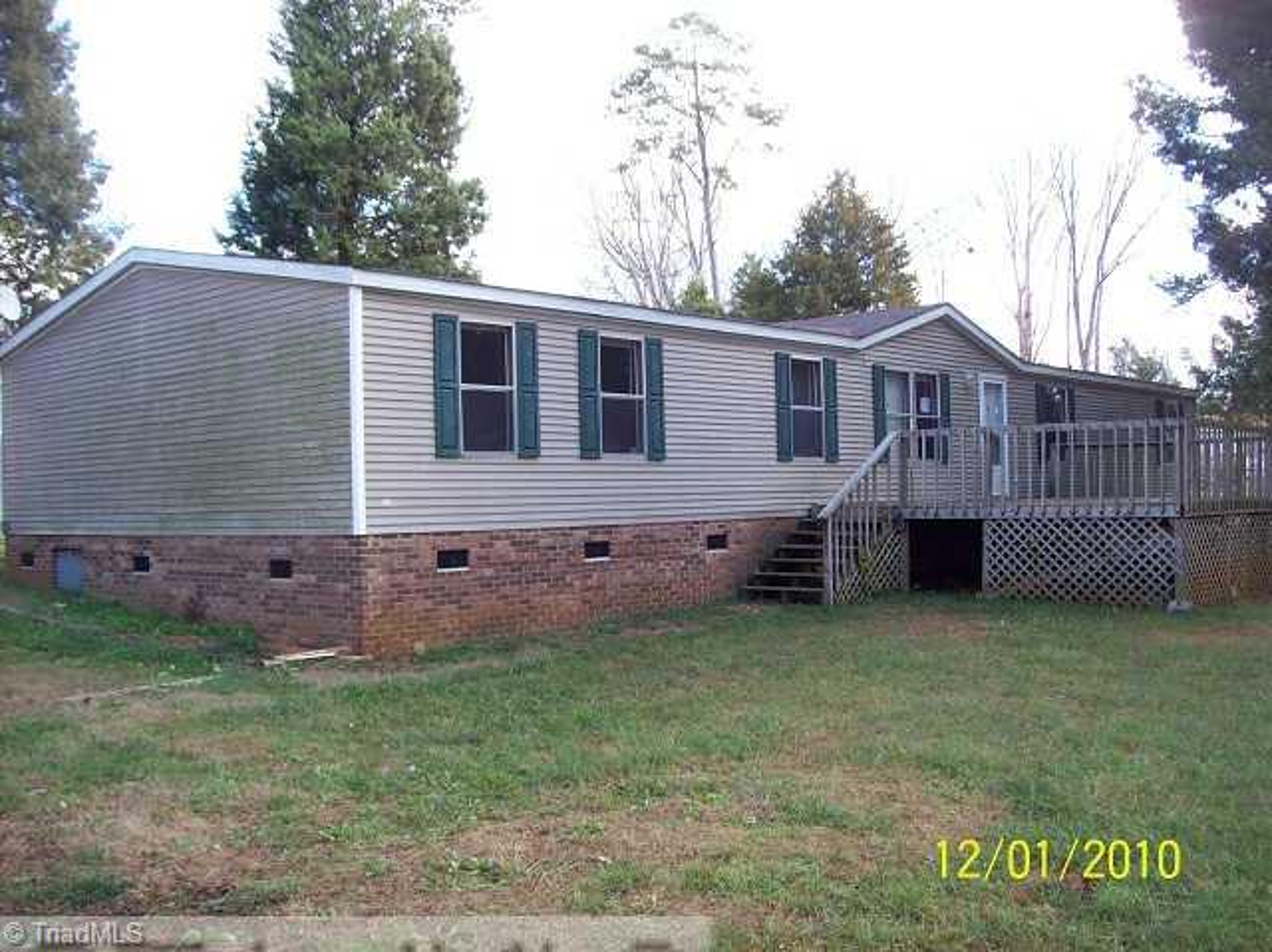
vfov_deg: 39.6
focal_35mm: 36
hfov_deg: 51.4
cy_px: 476
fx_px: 1322
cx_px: 636
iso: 80
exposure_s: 1/115
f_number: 2.7
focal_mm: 6
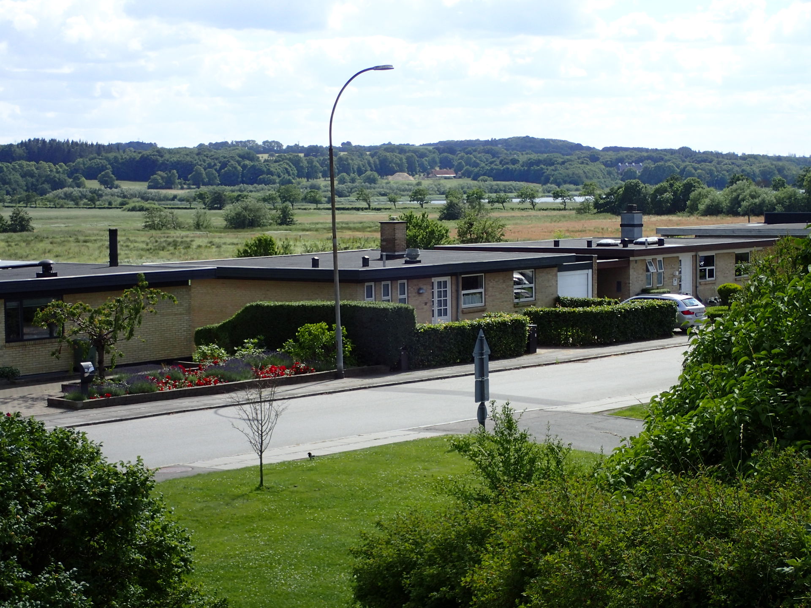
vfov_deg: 19.9
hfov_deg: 26.3
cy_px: 304
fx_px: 1734
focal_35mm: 74
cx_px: 406
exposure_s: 1/320
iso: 100
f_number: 5.6
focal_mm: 13.47
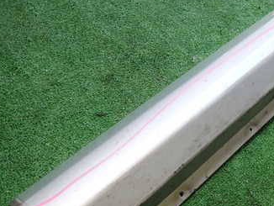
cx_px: 185
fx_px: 364
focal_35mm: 46
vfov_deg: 31.5
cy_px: 124
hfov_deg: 40.6
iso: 125
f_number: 2
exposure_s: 1/125
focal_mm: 4.5
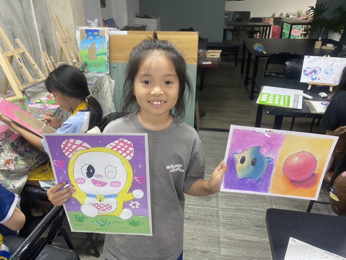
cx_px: 173
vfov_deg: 53.1
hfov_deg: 67.3
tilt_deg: -26.4
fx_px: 260
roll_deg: +0.2
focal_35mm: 26
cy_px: 130
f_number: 1.8
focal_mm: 4.25
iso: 125
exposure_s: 1/72
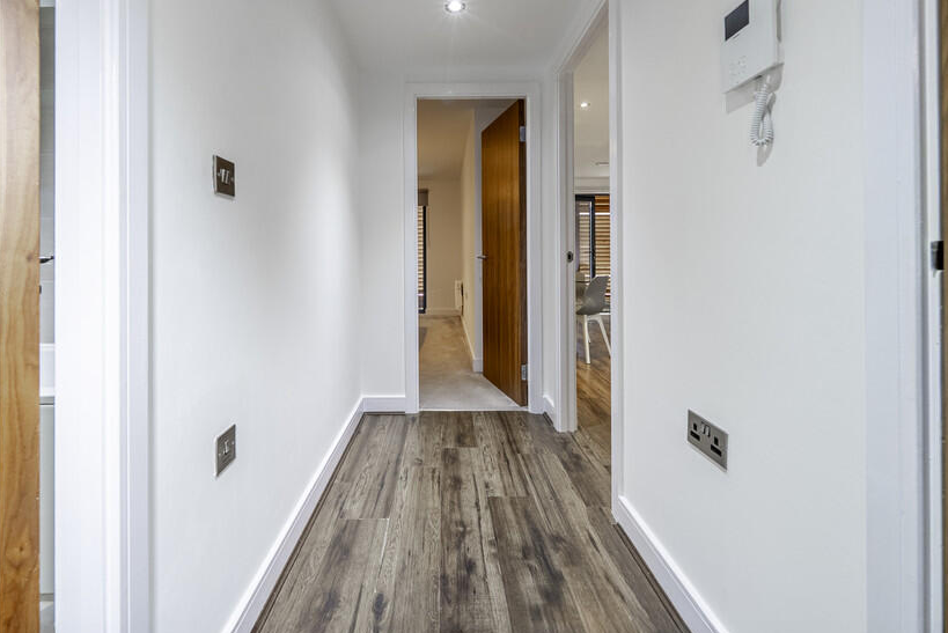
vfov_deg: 76.4
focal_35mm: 15
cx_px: 442
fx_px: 395
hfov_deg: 100.2
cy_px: 248
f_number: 9
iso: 1000
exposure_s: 1/25
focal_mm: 12
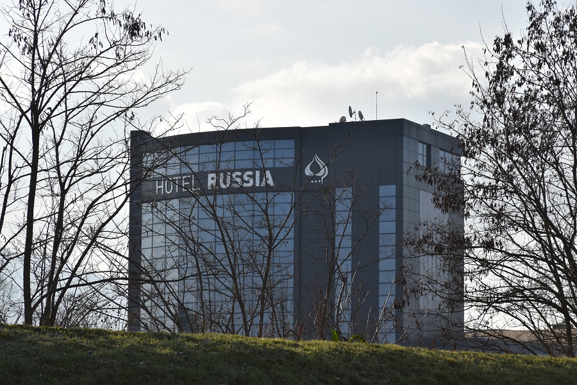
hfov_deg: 13.0
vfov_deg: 8.7
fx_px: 2524
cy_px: 192
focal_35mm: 158
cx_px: 288
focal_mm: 105
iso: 100
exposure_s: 1/200
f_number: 13
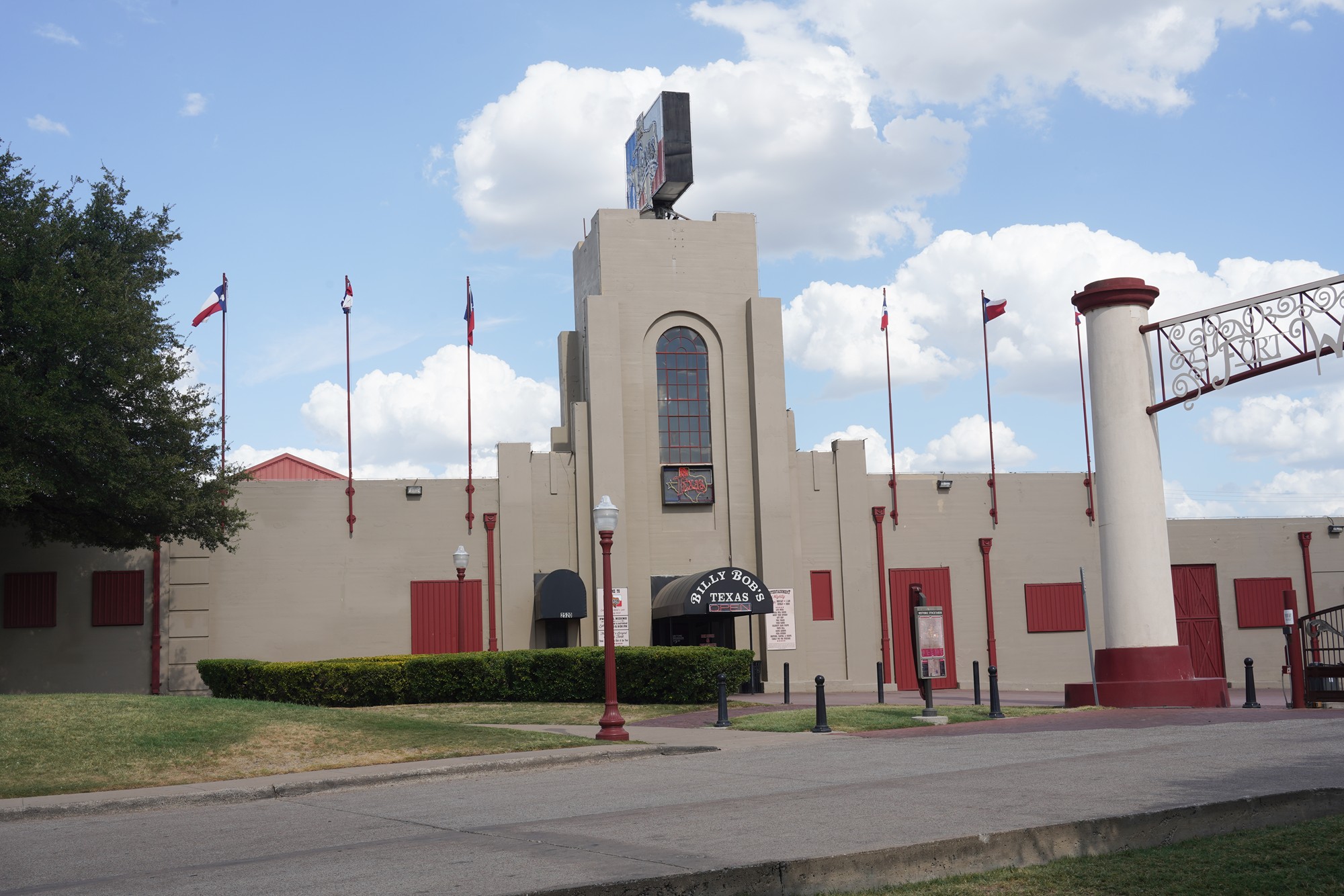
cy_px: 448
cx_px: 672
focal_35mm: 41
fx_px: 1531
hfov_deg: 47.4
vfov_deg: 32.6
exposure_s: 1/100
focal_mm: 41
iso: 100
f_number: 14
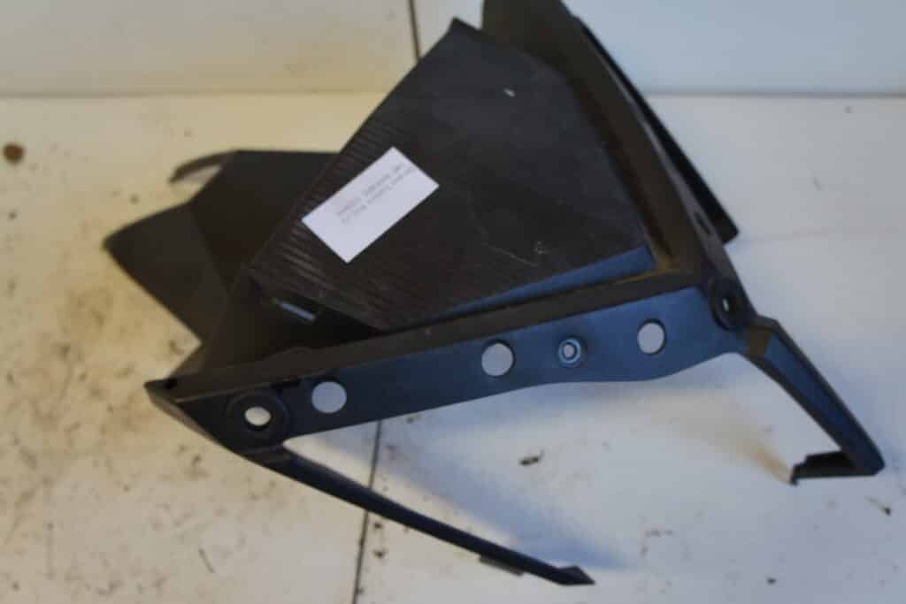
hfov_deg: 61.9
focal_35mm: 30
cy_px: 302
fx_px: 755
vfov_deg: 43.6
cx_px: 453
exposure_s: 1/60
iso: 640
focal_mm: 20
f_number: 3.5
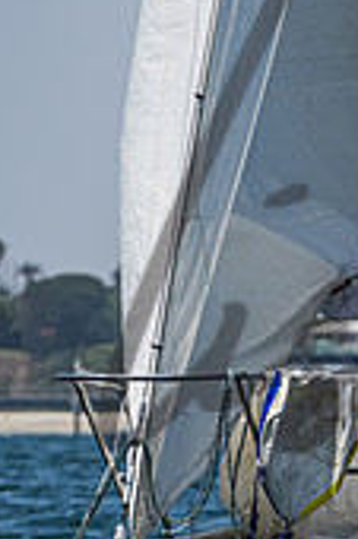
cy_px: 333
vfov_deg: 2.2
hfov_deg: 1.5
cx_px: 835
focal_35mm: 926
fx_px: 13840
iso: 400
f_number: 8
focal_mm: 230
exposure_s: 1/2000
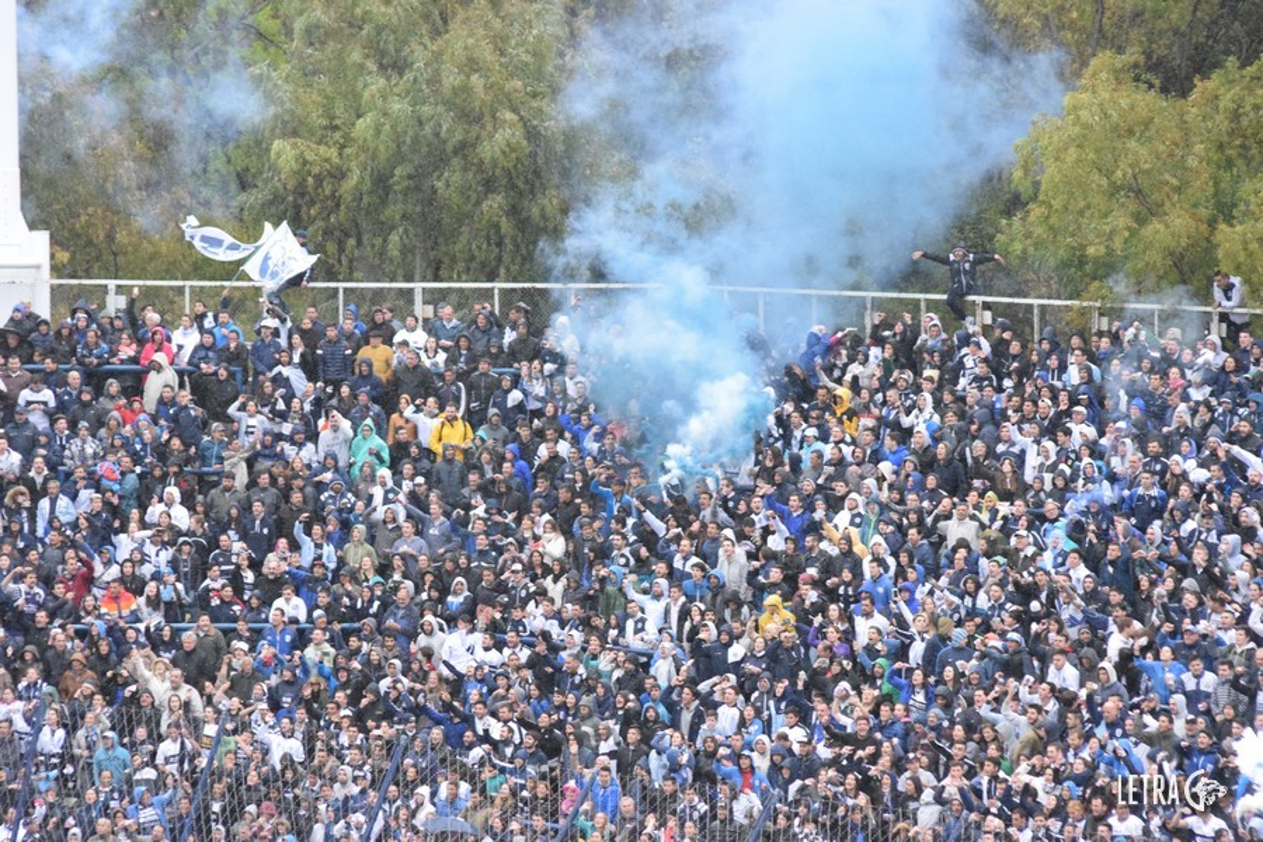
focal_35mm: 202
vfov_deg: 6.8
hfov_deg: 10.2
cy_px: 421
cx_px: 632
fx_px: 7104
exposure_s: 1/1000
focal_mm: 135
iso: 3200
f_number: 5.6
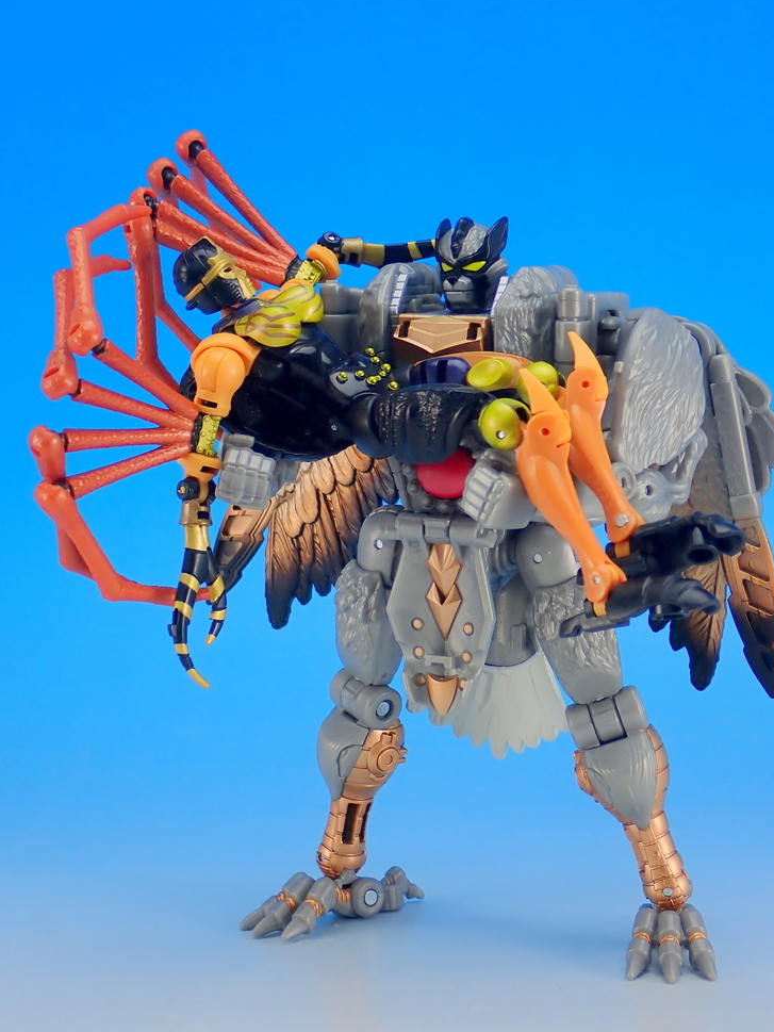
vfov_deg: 26.0
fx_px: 2235
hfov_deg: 19.6
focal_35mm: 75
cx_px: 408
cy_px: 538
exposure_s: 1/25
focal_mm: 12.73
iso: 100
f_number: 3.9
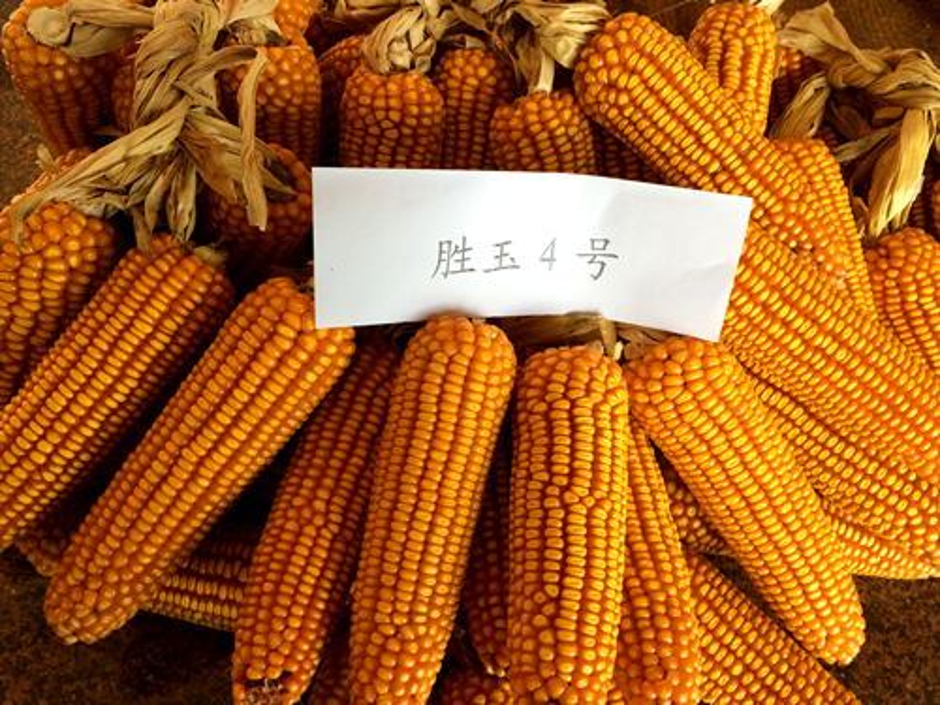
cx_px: 470
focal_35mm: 29
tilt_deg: -54.8
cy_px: 352
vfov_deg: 48.2
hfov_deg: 61.7
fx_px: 787
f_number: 2.2
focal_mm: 4.15
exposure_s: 1/60
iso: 40
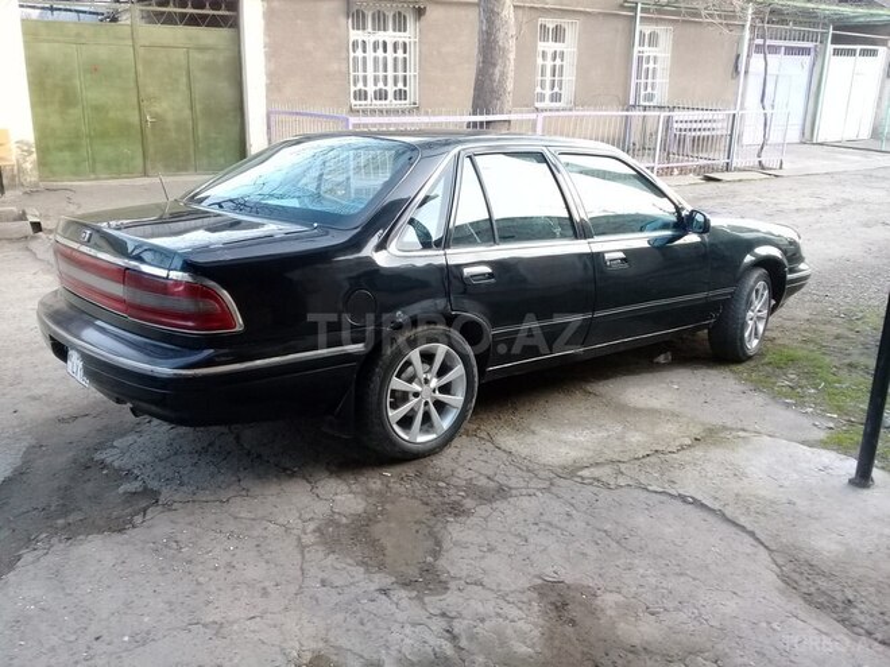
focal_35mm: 31
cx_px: 445
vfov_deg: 45.4
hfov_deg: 58.4
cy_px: 334
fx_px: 797
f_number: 2.2
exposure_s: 1/100
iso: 125
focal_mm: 3.3
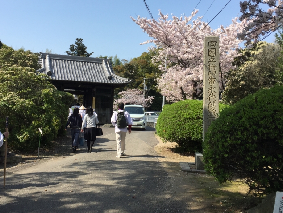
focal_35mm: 38
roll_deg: -2.0
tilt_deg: +3.4
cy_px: 89
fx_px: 311
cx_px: 129
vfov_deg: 37.6
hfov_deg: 48.9
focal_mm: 4.15
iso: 32
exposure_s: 1/1522
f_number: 2.2
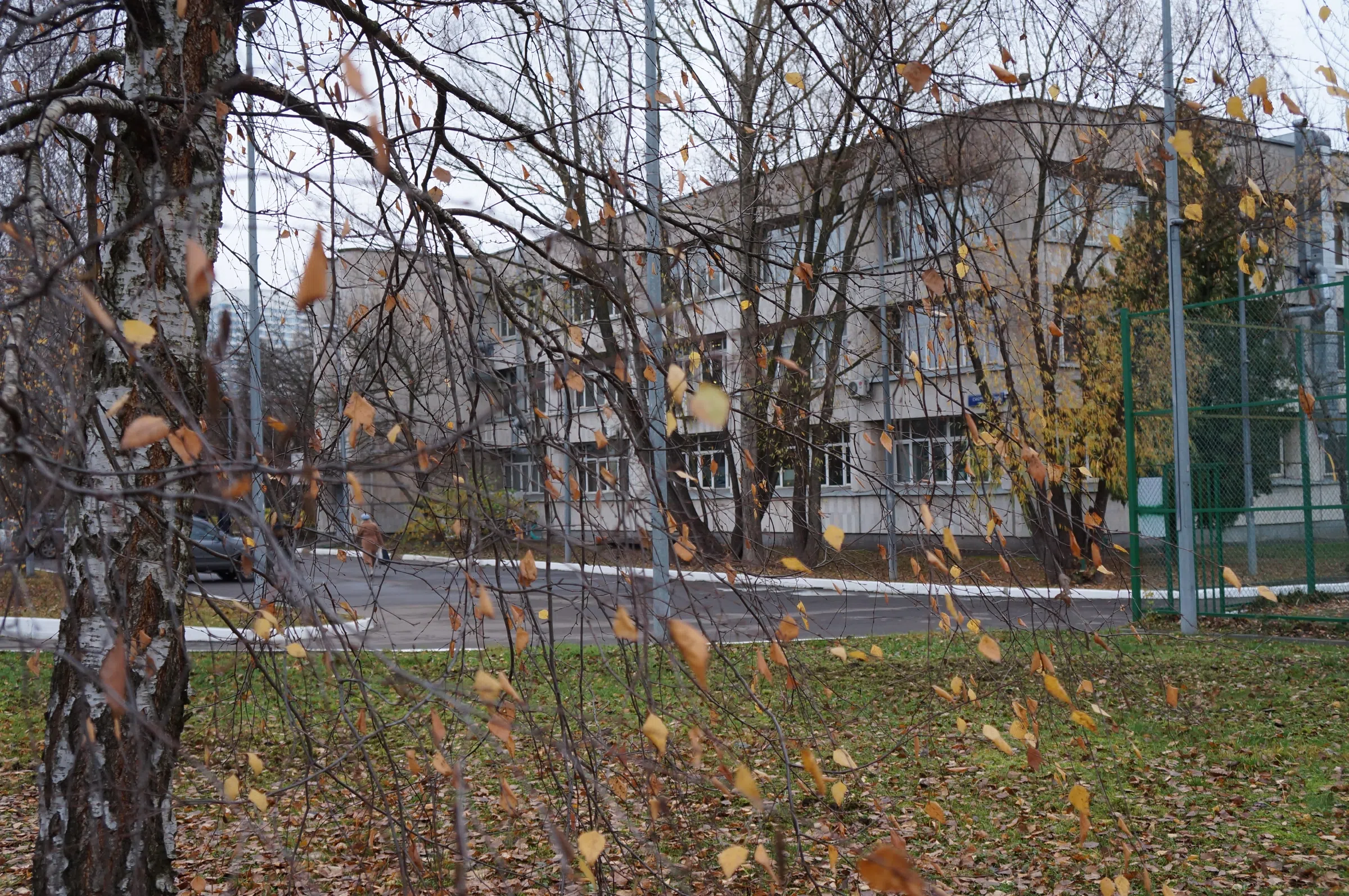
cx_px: 674
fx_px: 1460
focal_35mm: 39
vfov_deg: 34.1
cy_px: 448
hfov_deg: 49.6
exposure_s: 1/80
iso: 400
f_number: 4.5
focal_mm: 26
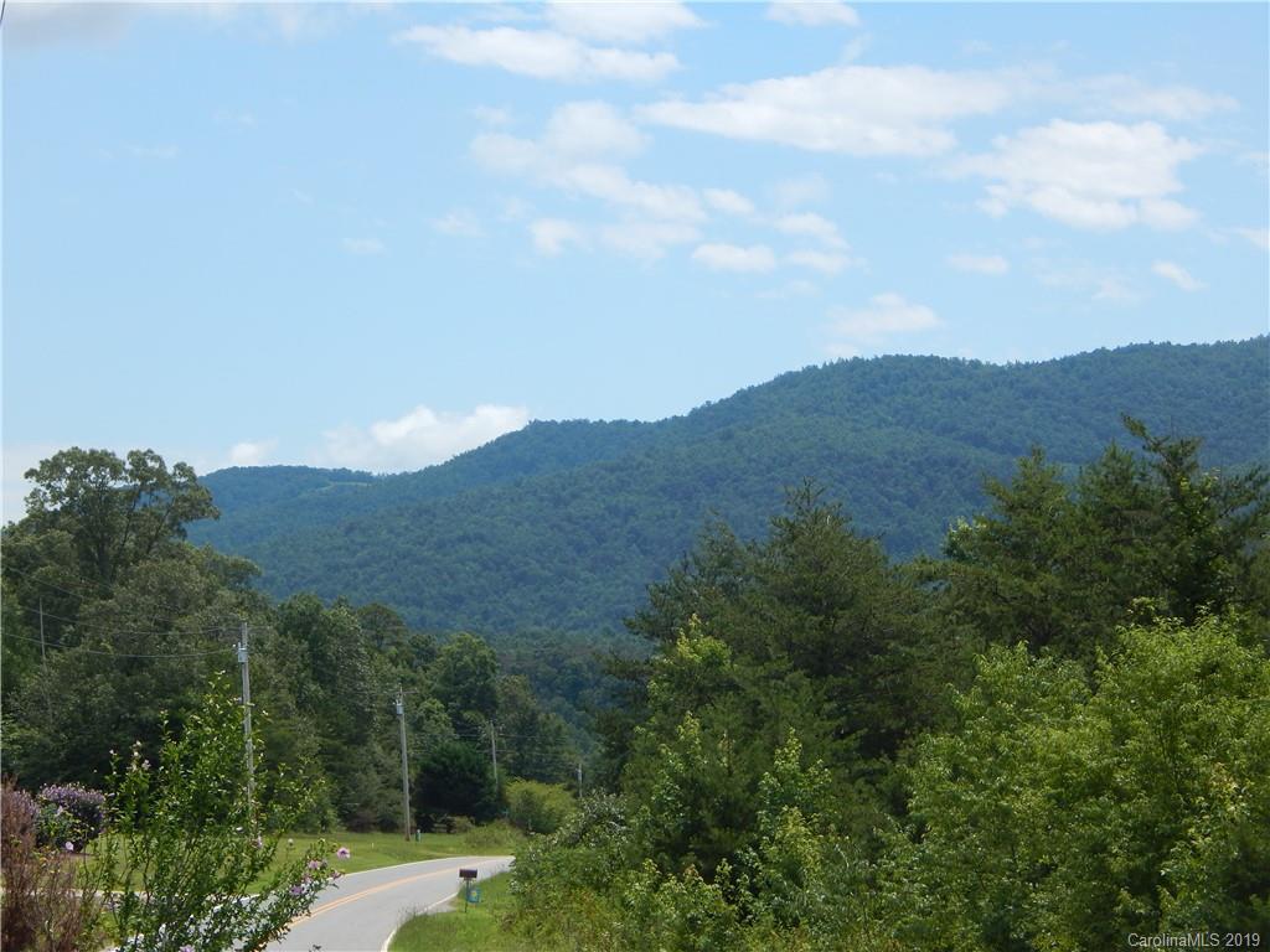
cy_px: 476
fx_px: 3412
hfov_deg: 21.1
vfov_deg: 15.9
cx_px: 635
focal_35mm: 93
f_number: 4.4
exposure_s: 1/800
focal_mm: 16.6
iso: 125
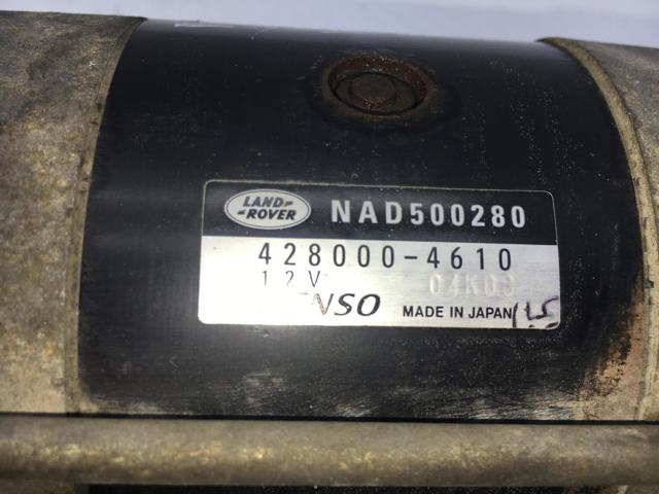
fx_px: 552
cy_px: 247
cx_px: 330
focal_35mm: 29
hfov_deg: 61.7
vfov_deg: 48.2
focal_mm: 4.15
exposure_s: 1/427
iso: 25
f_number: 2.2
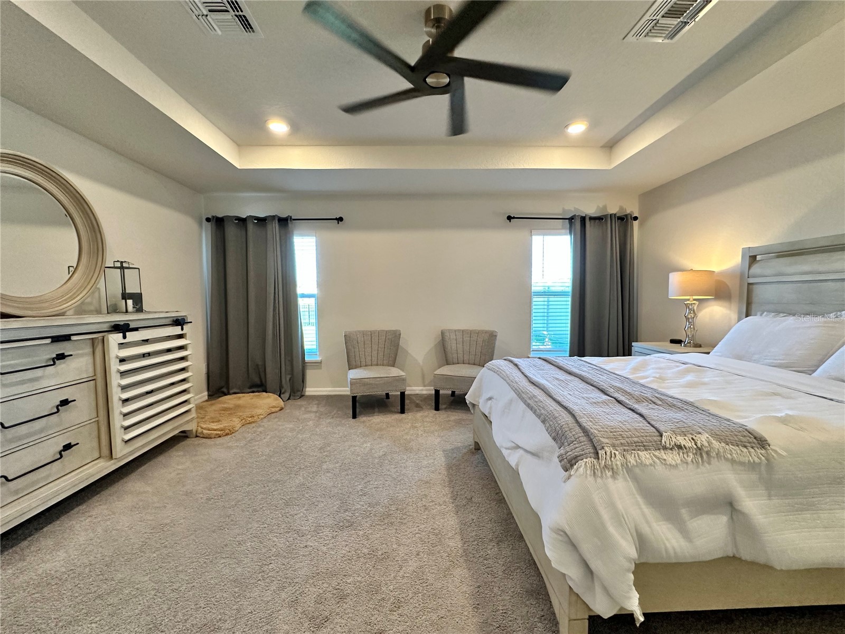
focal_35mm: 14
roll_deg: +1.0
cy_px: 317
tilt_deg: -2.7
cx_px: 422
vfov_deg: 85.7
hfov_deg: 102.1
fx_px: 342
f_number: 2.2
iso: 320
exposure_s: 1/120
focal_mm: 2.22
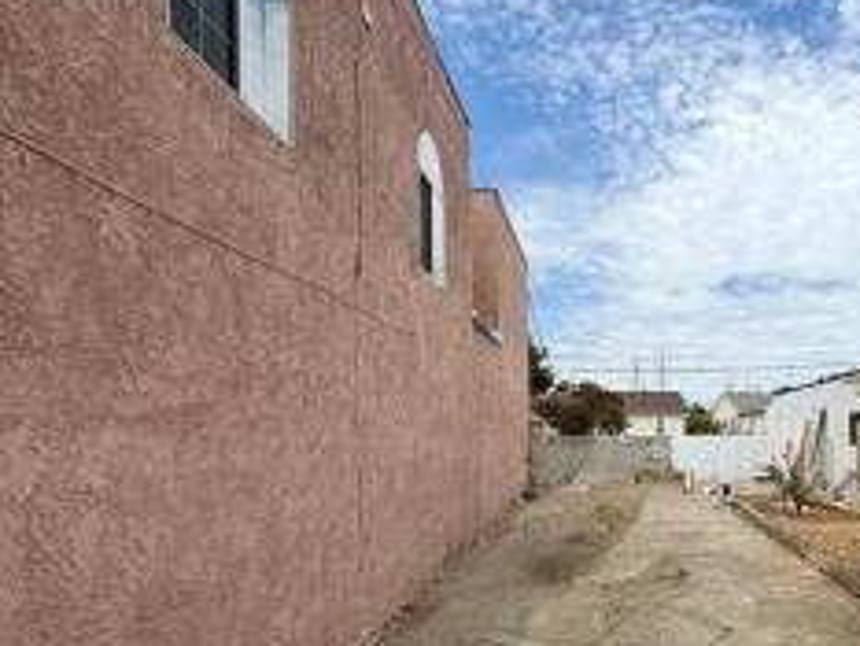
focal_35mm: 24
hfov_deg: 64.1
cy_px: 447
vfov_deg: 55.3
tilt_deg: -0.7
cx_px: 709
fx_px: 597
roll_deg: +0.5
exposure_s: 1/1167
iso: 20
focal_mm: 2.22
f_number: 2.2
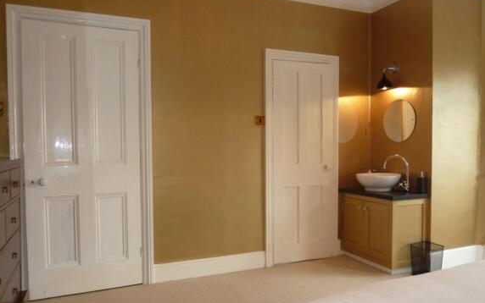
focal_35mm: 27
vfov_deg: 46.0
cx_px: 240
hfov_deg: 68.4
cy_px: 165
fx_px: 357
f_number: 3.3
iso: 250
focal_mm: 4.1
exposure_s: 1/30
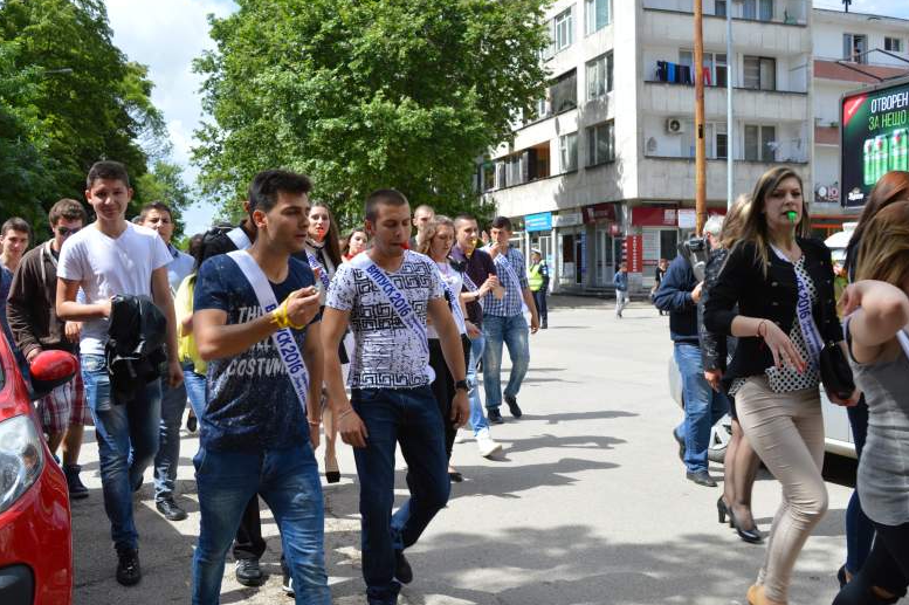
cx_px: 446
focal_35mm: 36
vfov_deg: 37.3
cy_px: 298
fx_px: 896
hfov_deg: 53.8
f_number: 8
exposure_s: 1/250
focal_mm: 23
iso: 100
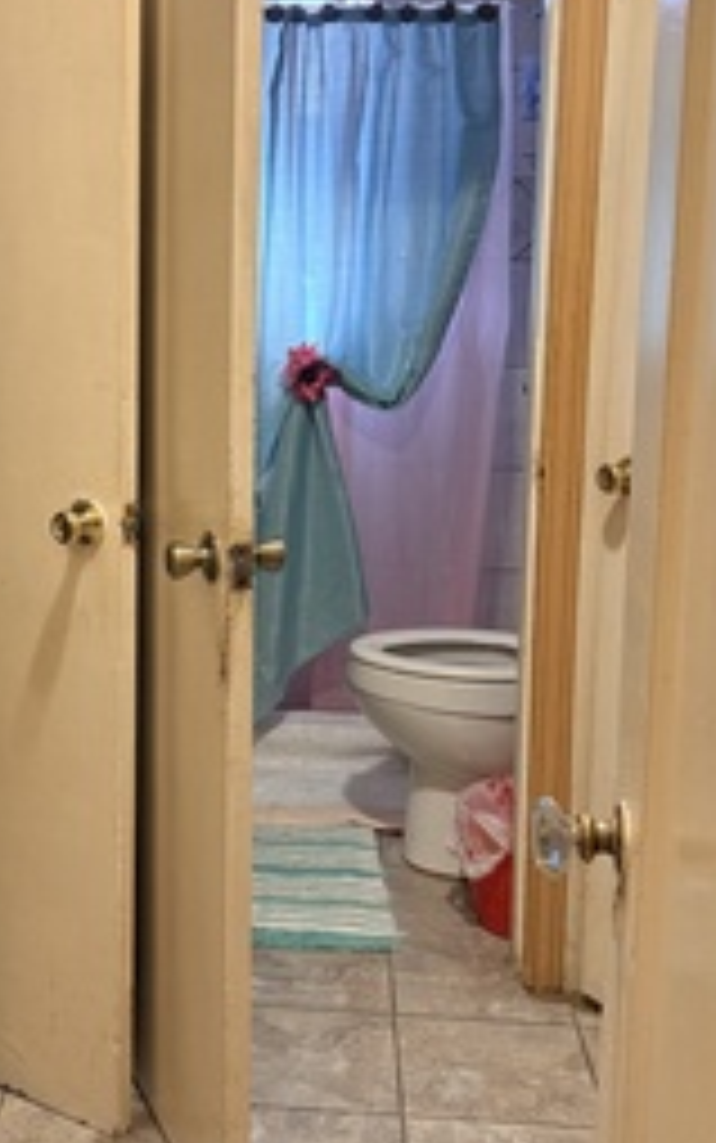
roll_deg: -1.0
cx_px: 162
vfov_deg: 41.5
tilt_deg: -7.1
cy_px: 436
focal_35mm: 48
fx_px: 1497
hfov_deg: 26.5
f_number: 1.78
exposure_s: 1/60
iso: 250
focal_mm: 6.76
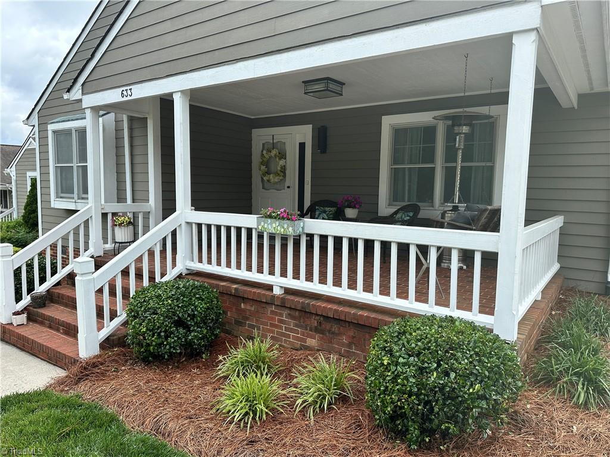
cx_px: 305
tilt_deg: -5.4
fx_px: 423
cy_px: 228
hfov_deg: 71.6
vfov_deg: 56.8
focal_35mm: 24
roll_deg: -0.4
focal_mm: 6.86
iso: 80
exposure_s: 1/1949
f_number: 1.78
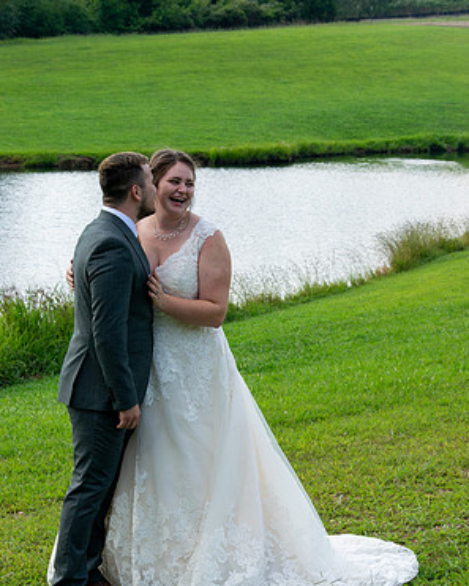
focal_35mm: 94
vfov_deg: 20.4
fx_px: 1630
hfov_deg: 16.4
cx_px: 234
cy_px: 316
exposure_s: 1/250
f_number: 8
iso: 200
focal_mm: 55
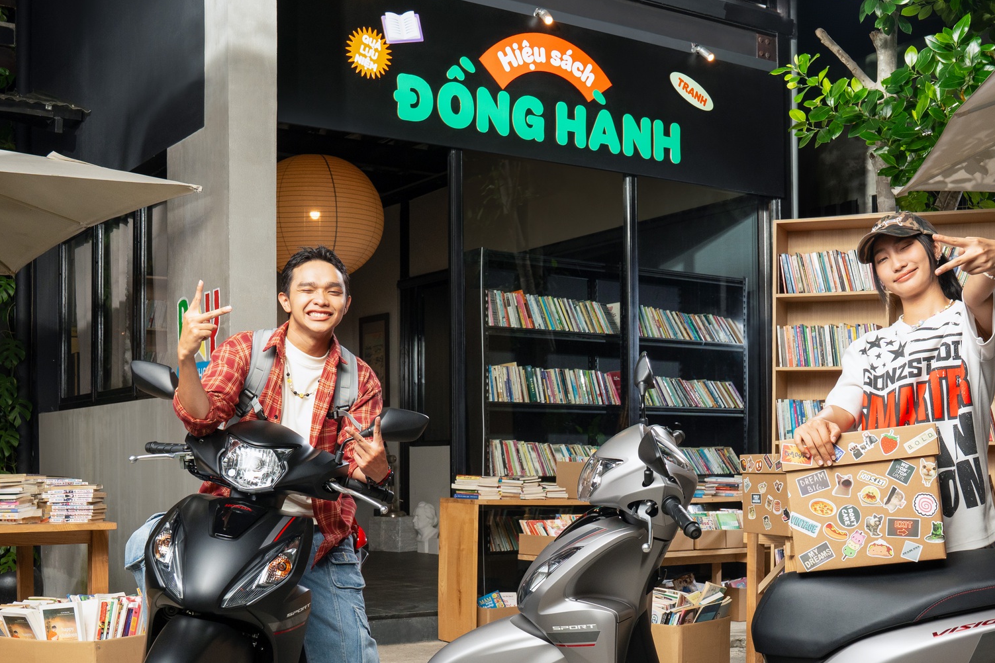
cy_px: 483
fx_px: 1271
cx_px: 548
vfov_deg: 28.9
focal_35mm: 46
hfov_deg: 42.7
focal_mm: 27
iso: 640
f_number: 6.3
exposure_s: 1/200
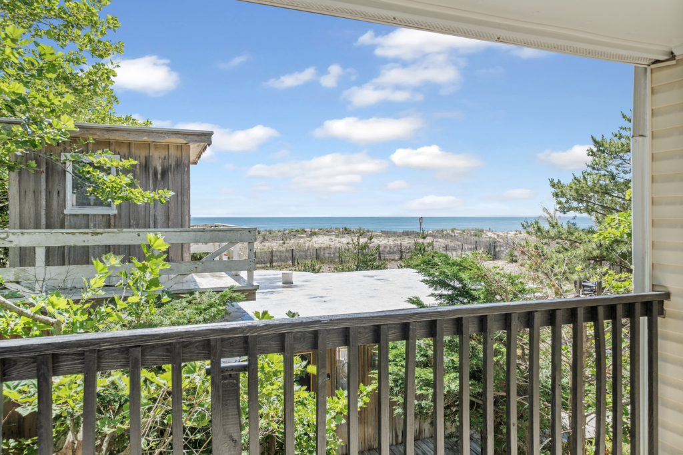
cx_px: 342
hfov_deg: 73.7
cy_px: 228
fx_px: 455
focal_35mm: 24
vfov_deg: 53.1
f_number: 8
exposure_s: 1/1000
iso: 320
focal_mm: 24
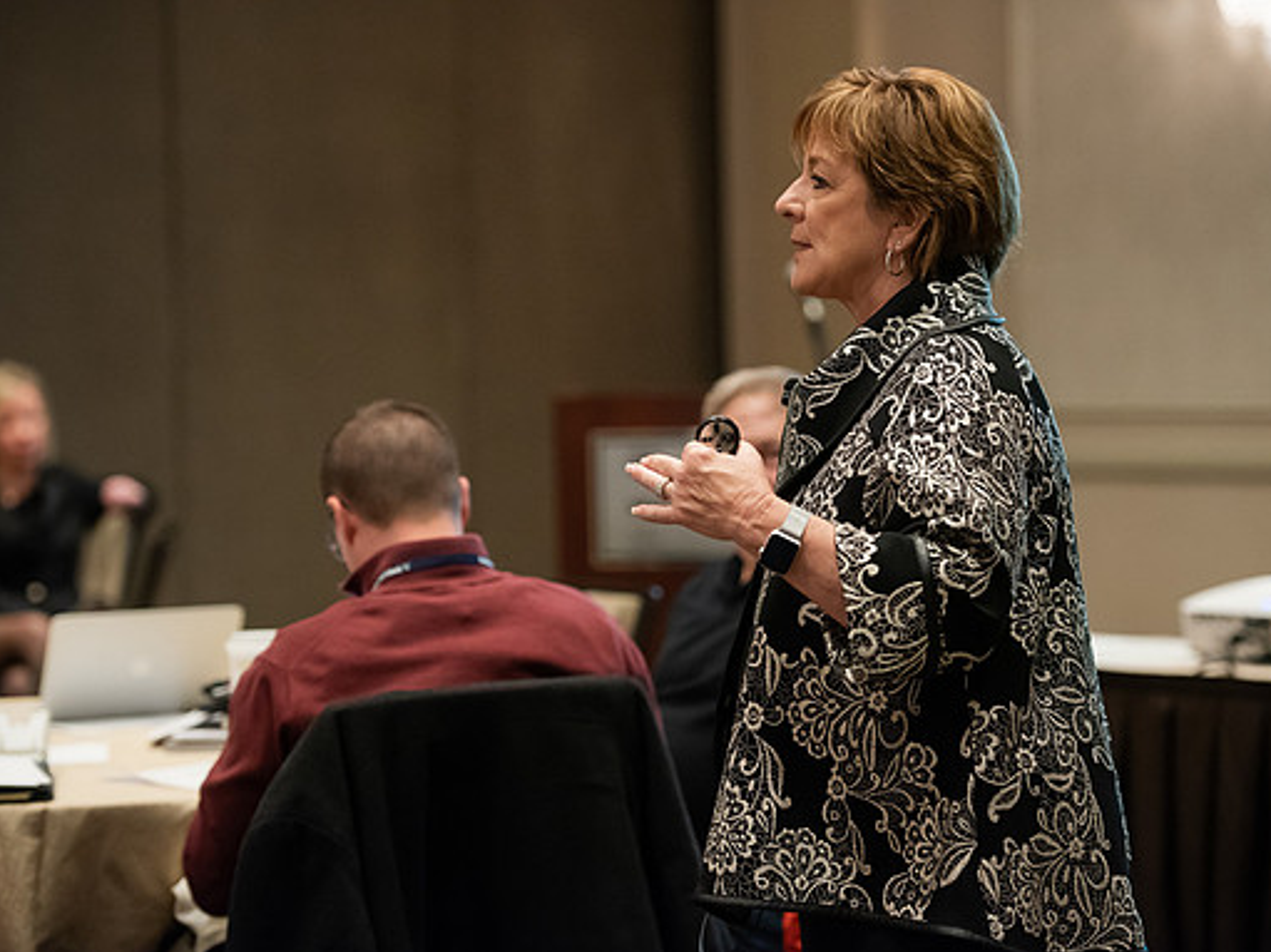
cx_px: 657
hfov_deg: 16.4
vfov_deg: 12.3
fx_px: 4405
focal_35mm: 120
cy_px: 476
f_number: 2.8
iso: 5000
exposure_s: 1/160
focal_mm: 110
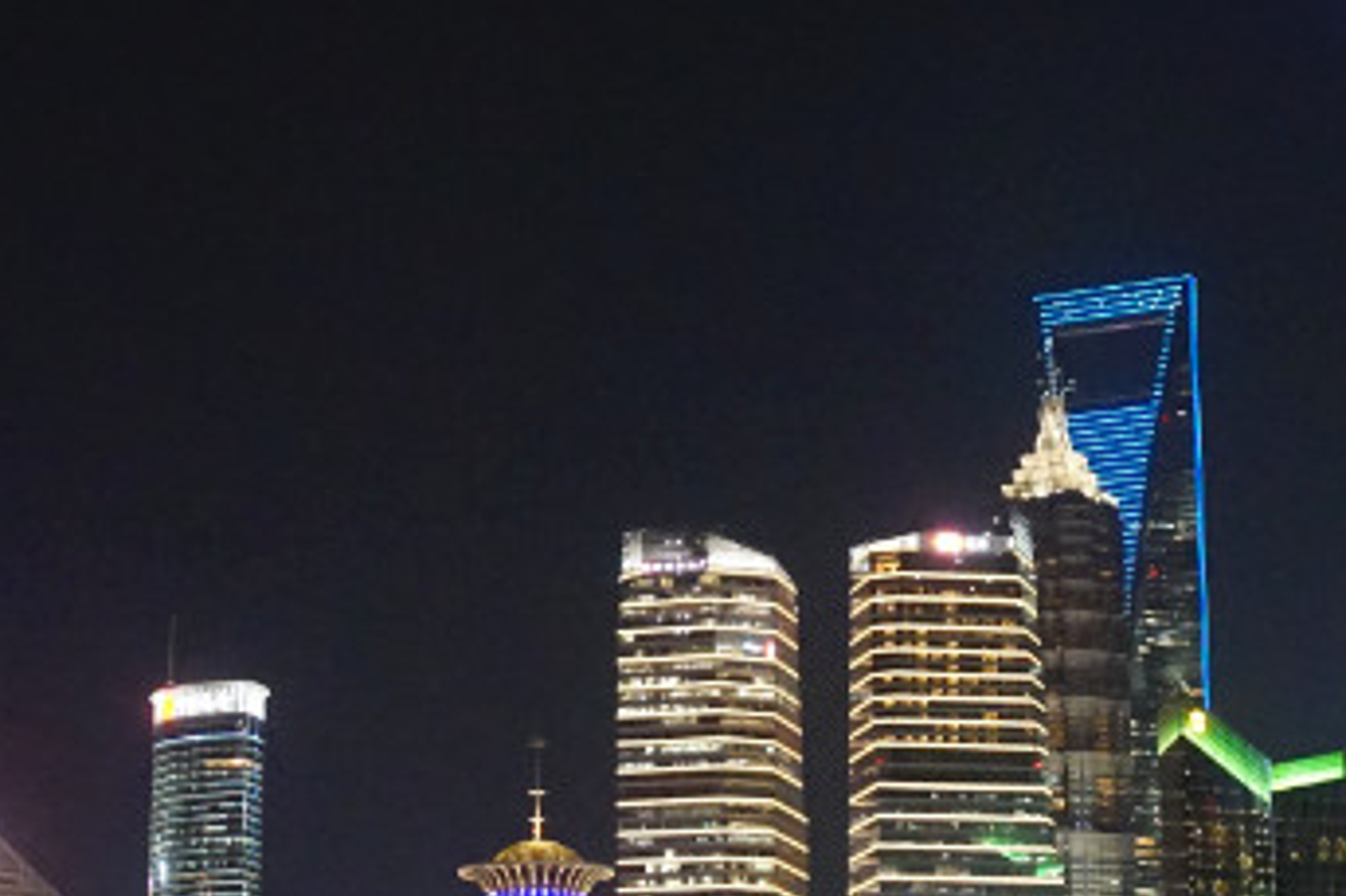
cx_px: 794
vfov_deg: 13.5
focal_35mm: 101
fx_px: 3780
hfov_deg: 20.2
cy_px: 374
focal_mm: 29
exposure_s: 1/25
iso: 3200
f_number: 4.5
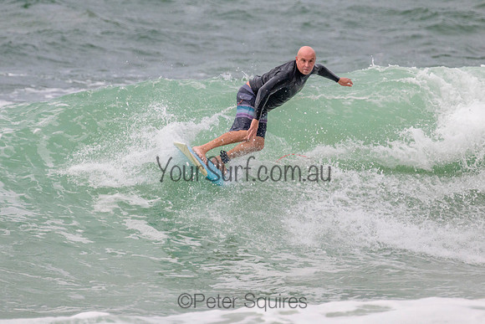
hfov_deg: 1.9
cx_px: 225
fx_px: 14653
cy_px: 131
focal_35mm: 1087
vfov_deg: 1.3
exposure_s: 1/2000
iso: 1600
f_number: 11
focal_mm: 800
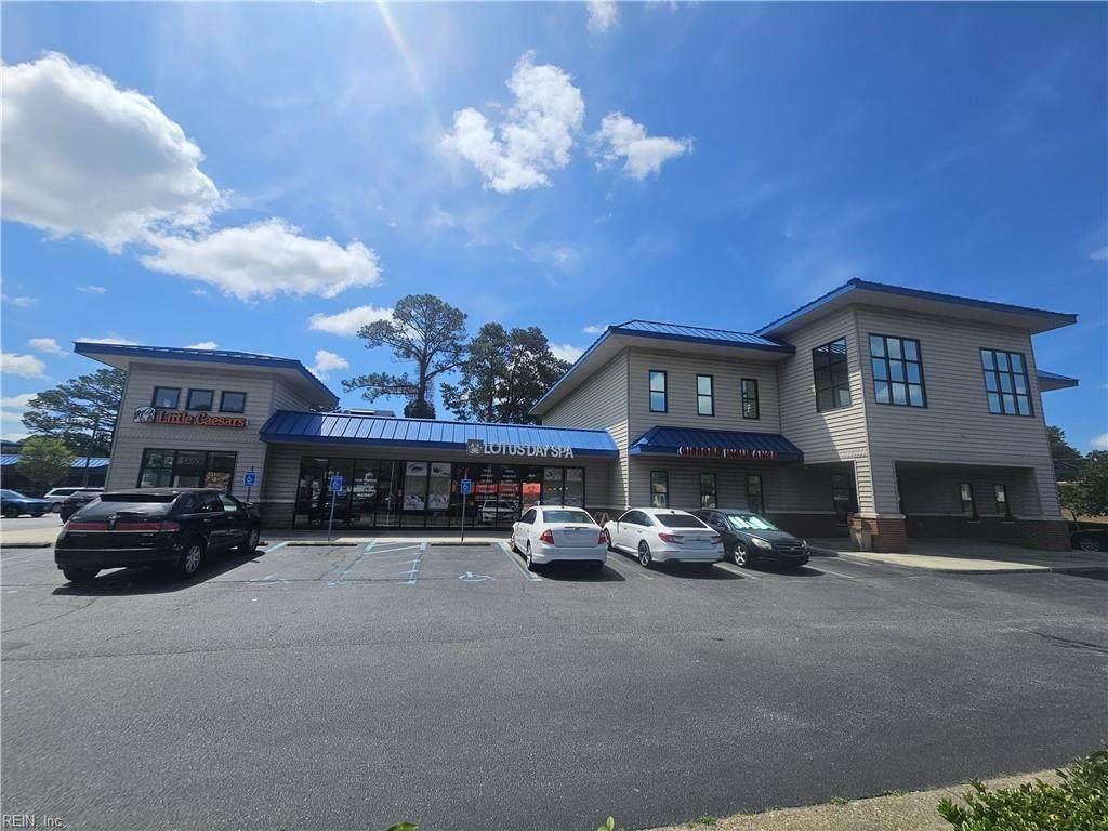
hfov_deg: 106.2
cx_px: 554
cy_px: 416
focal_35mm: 13
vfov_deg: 89.9
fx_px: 416
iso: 50
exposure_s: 1/3967
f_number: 2.2
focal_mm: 2.2
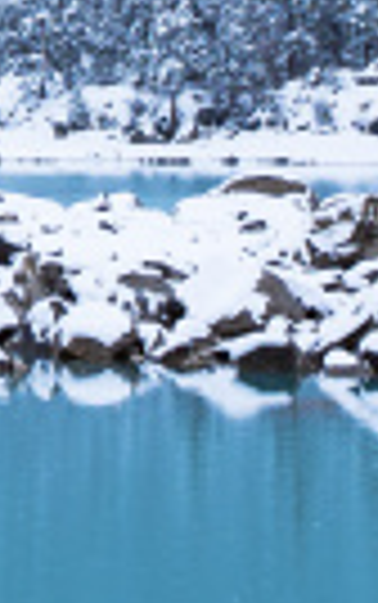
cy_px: -477
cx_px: -234
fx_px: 3898
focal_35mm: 237
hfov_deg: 5.5
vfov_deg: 8.5
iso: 100
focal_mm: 26
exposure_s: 1/250
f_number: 6.3
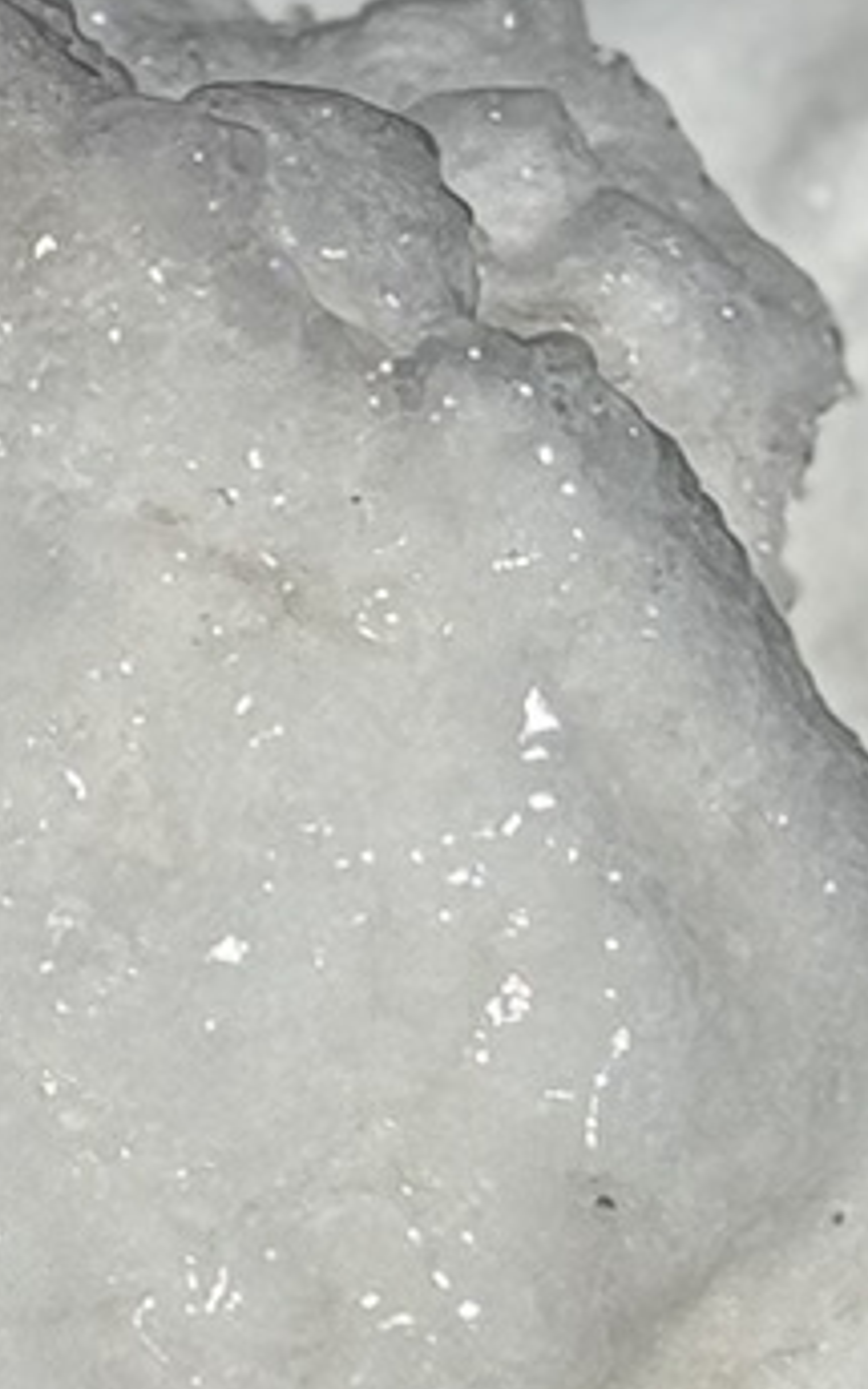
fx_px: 11468
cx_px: -2051
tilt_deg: -10.3
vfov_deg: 6.9
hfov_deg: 4.1
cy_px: -448
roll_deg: +0.1
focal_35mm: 303
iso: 50
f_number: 1.78
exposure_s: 1/11364
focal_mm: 6.76
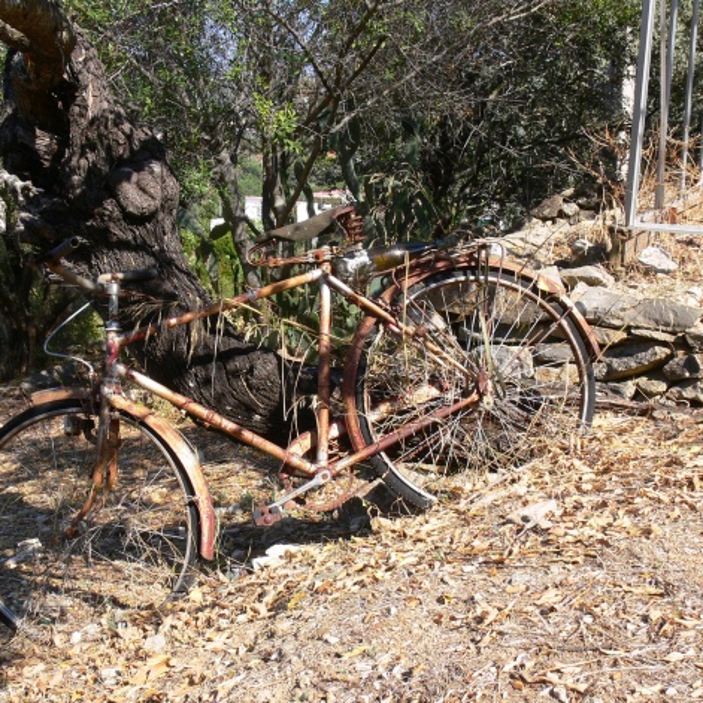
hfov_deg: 39.9
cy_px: 354
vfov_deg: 40.0
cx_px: 290
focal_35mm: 42
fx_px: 965
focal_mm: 7.4
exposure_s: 1/200
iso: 80
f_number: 5.6
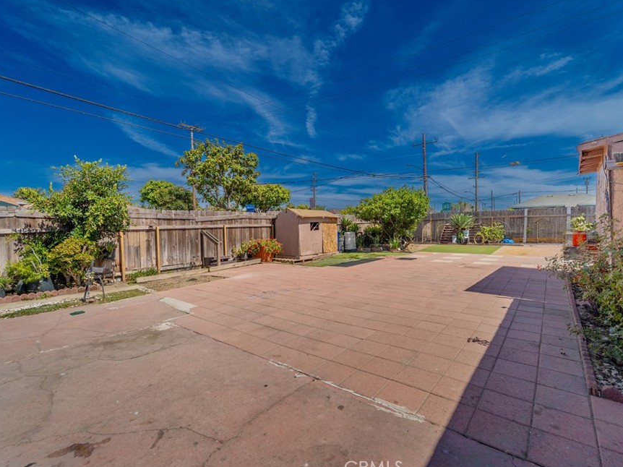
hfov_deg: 94.4
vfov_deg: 78.1
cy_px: 231
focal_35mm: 16
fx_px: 288
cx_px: 333
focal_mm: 14
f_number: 6.3
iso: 100
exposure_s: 1/3200
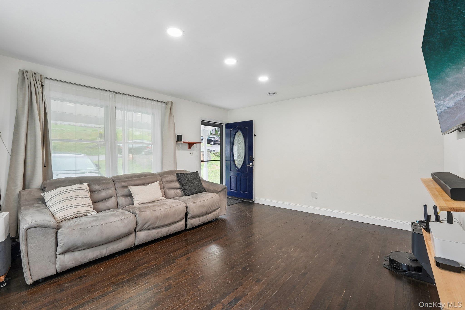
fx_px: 207
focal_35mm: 16
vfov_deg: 73.7
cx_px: 232
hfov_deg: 96.7
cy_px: 155
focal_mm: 16
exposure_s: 1/8
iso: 400
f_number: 9
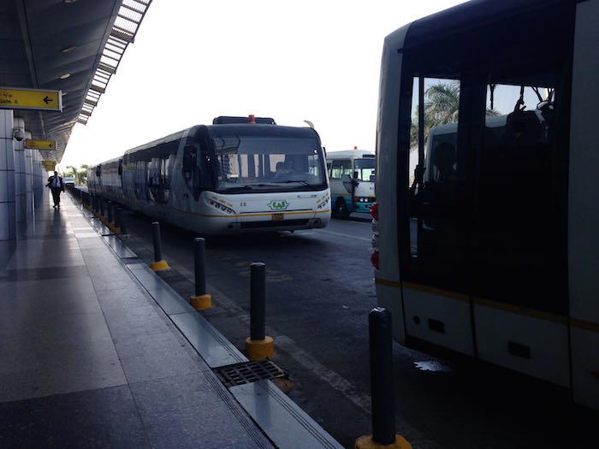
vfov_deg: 42.9
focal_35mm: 33
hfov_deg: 55.4
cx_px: 300
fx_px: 571
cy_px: 224
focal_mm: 4.12
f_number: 2.4
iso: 50
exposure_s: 1/459
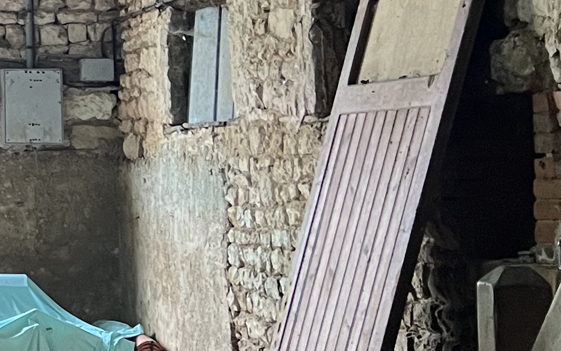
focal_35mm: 112
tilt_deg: +4.0
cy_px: 37
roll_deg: +0.0
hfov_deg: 15.1
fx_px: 1712
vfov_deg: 11.6
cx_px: -566
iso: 200
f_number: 1.5
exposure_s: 1/50
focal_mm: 5.7
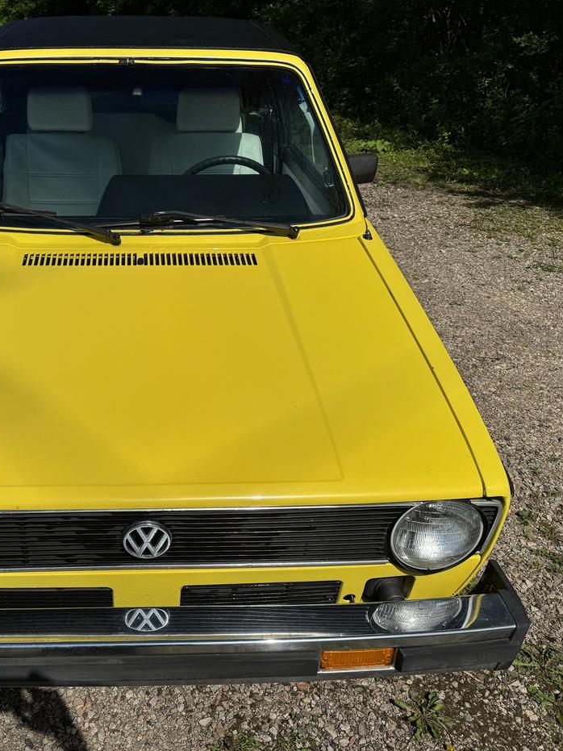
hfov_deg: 41.8
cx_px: 148
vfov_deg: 55.4
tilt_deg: -28.2
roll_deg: -0.3
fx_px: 716
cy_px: 369
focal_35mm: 33
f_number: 1.78
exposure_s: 1/12346
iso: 64
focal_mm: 6.76
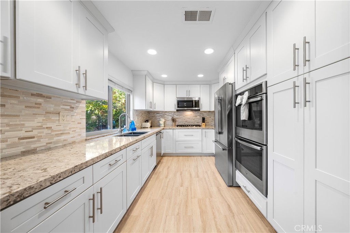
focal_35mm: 12
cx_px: 175
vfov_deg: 90.0
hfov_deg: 112.6
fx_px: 117
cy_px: 116
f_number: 8
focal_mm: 12
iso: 800
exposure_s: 1/10
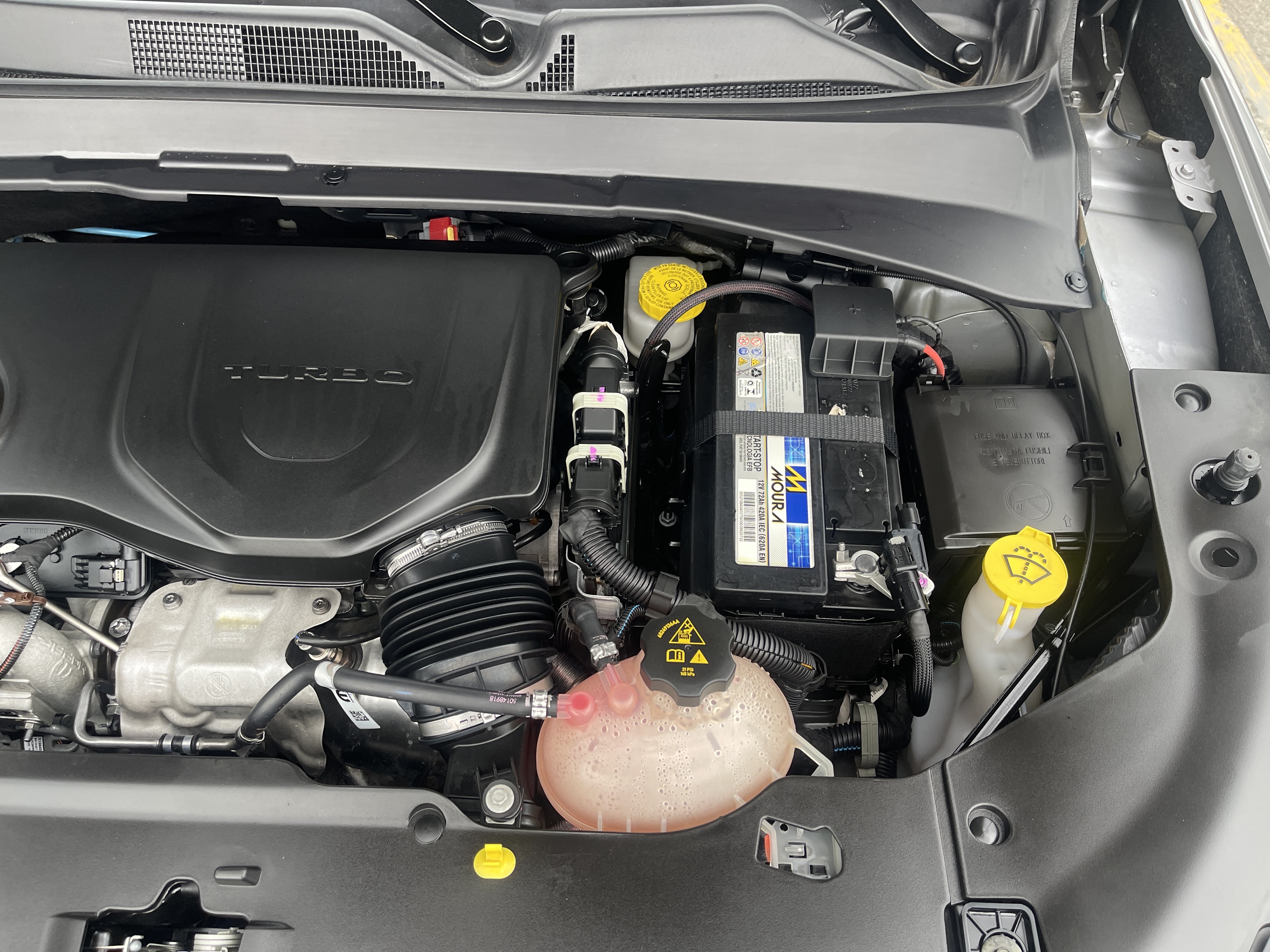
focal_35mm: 25
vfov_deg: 54.9
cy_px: 476
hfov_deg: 69.4
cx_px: 635
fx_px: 917
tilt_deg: -54.0
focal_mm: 5.1
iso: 80
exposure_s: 1/121
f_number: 1.6
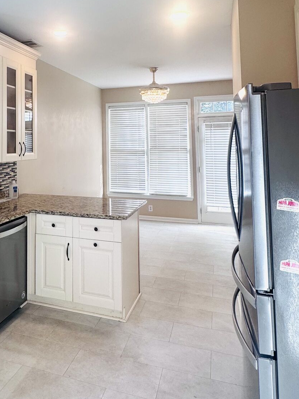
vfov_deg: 60.0
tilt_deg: +3.2
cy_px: 127
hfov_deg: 47.1
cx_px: 89
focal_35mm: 29
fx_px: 334
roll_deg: +0.8
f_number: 2.2
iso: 64
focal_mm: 2.22
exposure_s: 1/120
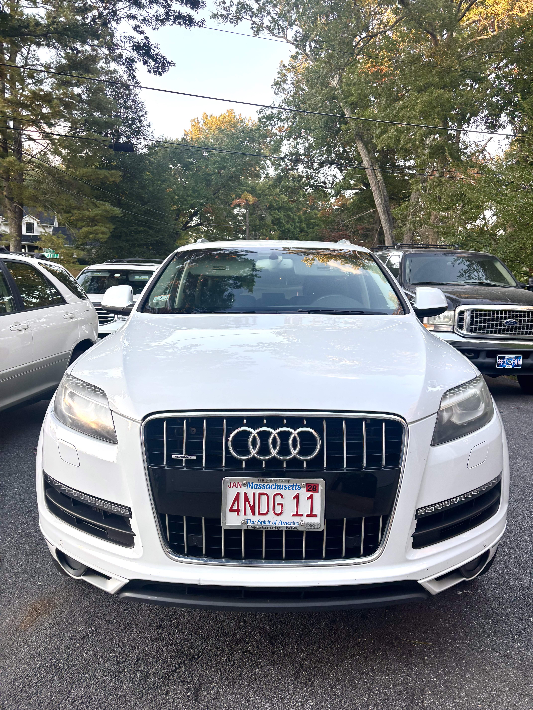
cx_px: 266
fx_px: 534
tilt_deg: -6.9
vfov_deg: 67.3
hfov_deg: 53.1
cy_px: 355
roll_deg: -1.8
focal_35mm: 26
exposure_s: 1/121
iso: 80
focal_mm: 5.96
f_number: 1.6
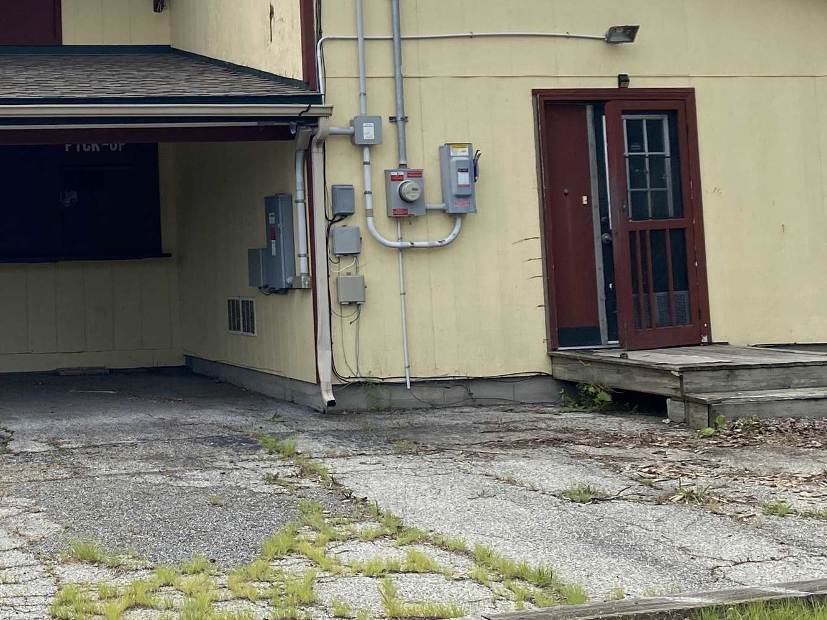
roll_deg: +2.2
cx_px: 89
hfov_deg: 30.8
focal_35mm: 60
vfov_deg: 24.0
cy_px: 112
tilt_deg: +5.3
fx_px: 1433
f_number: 1.8
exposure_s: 1/4274
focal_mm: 4.25
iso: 32
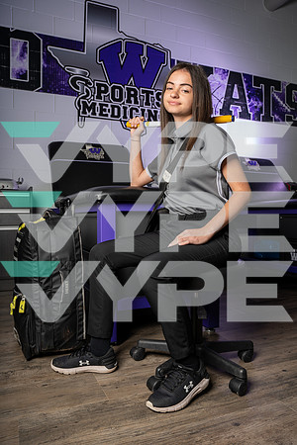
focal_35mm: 29
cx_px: 148
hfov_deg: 45.0
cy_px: 222
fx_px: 359
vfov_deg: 63.7
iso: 250
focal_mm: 29
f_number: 7.1
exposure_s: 1/250
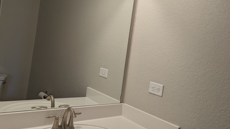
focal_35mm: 35
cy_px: 45
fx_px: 213
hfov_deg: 56.6
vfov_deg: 33.5
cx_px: 115
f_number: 1.85
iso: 31
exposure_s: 1/120
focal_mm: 6.81
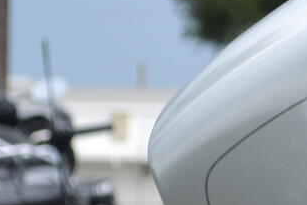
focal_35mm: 449
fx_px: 3831
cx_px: 905
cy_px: 172
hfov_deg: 4.4
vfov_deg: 3.1
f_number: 7.1
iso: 100
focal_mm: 46
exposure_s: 1/200
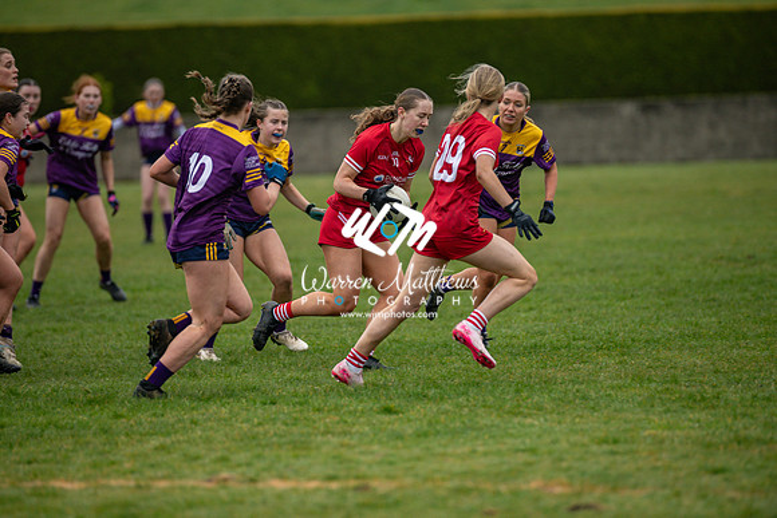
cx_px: 388
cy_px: 259
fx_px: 5829
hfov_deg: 7.6
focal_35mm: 270
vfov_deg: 5.1
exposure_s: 1/640
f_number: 2.8
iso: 900
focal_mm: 270
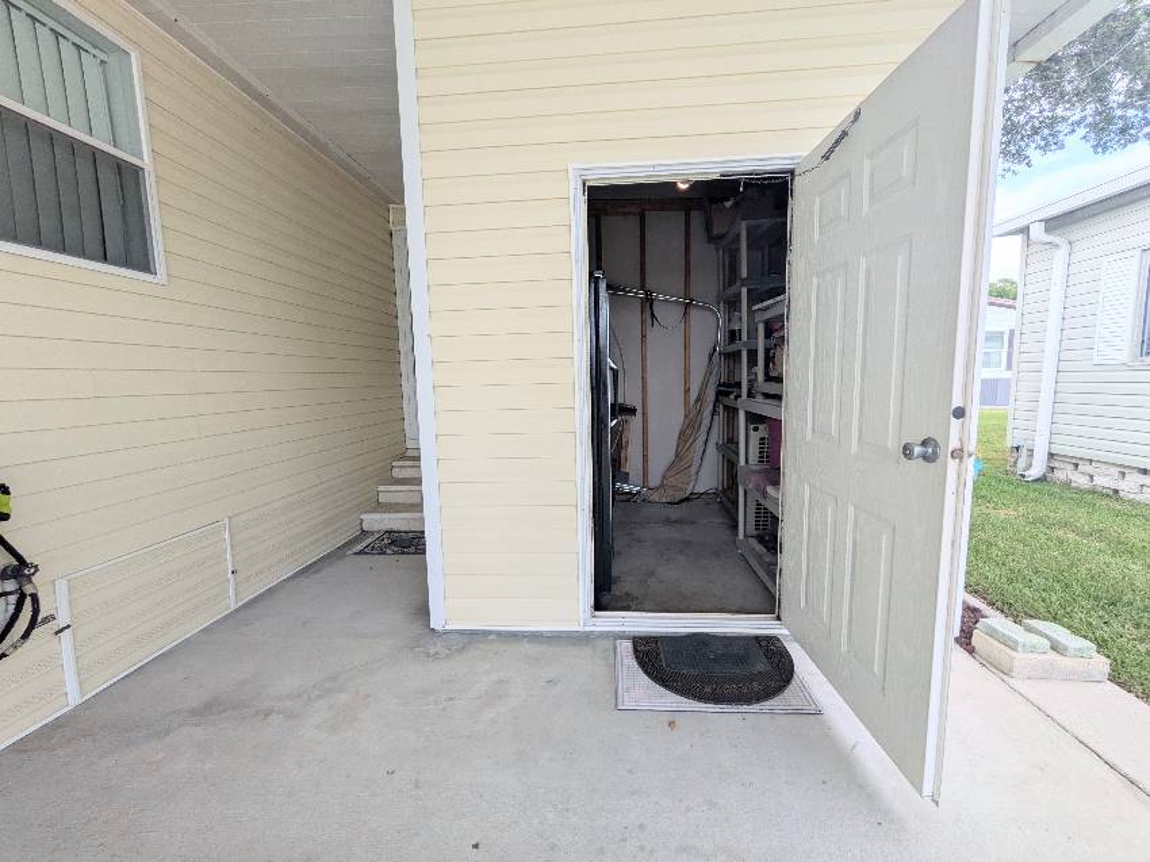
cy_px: 431
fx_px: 465
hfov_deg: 102.1
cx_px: 575
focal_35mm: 14
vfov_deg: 85.6
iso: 50
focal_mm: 1.83
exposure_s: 1/553
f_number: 2.2
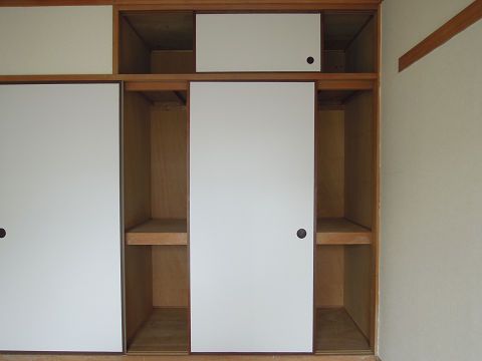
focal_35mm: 24
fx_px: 334
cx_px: 241
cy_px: 180
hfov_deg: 71.6
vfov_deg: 56.8
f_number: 2.8
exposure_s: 1/30
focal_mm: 4.3
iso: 160
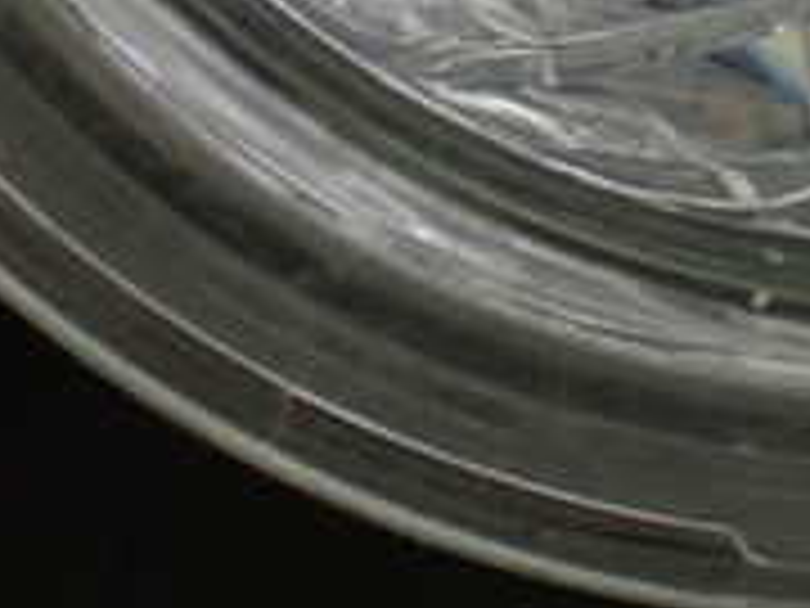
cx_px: 873
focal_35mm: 100
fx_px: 2340
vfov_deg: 14.2
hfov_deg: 18.9
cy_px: -180
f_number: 2.3
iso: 800
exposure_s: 1/80
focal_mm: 5.4
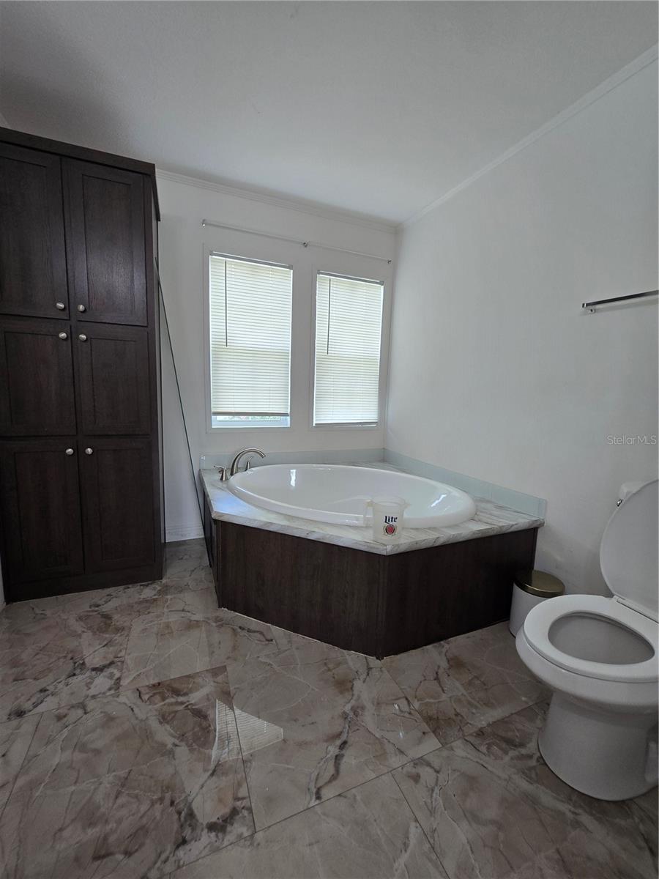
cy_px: 440
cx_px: 330
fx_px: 330
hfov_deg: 89.9
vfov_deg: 106.2
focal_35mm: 13
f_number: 2.2
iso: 80
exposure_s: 1/60
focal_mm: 2.2
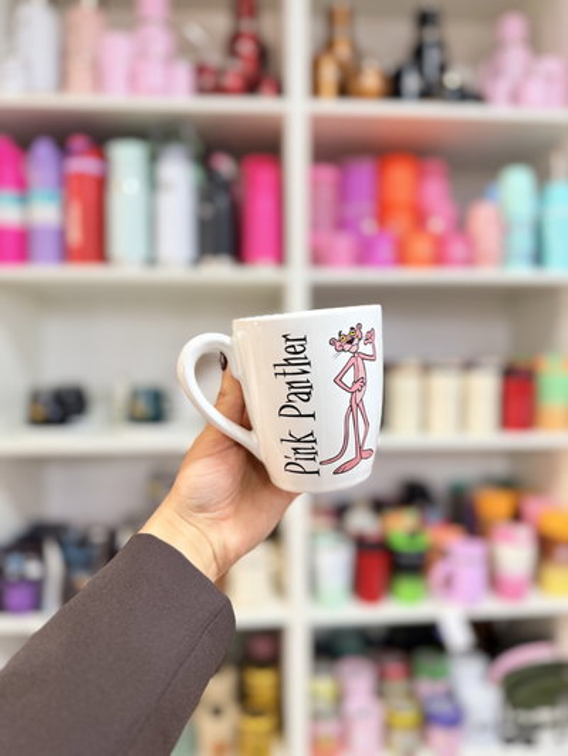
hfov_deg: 56.8
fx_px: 525
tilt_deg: -3.1
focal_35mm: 24
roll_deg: +0.4
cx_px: 284
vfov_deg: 71.6
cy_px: 378
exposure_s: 1/50
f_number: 1.78
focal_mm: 6.76
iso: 250
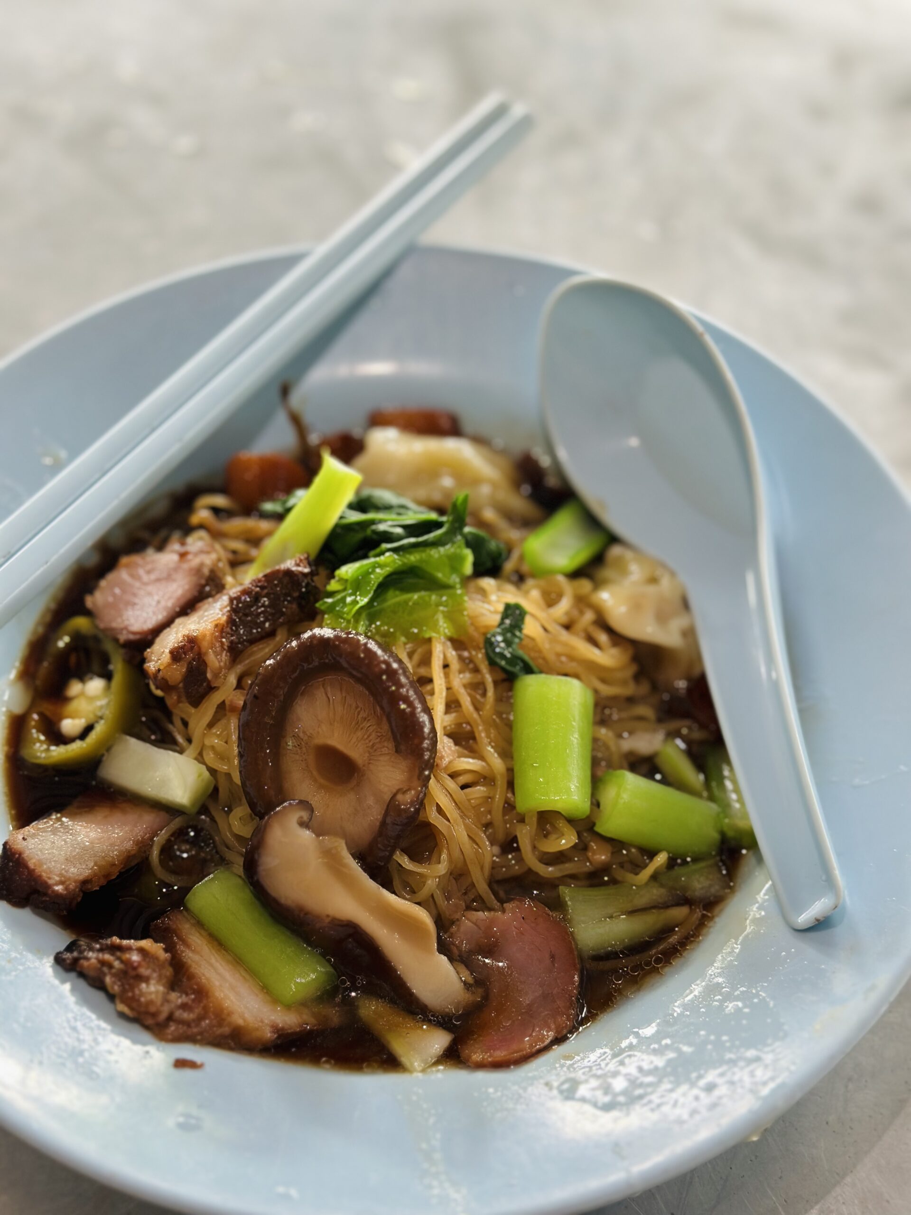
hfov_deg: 30.3
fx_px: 1684
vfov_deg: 39.7
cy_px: 608
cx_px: 456
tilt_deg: -52.2
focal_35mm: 48
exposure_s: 1/108
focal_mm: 6.86
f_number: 1.78
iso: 125
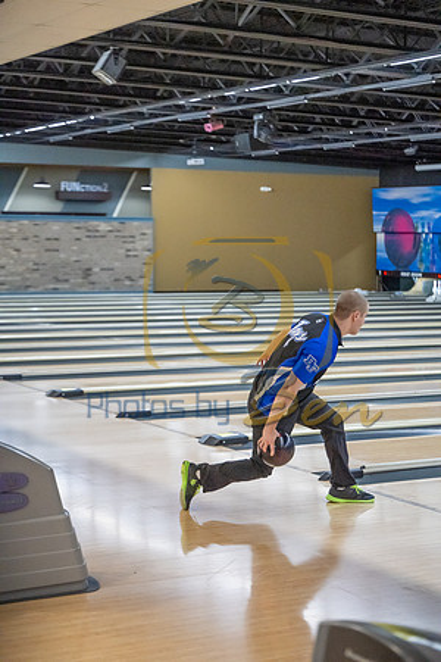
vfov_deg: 28.5
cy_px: 331
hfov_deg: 19.2
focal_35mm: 71
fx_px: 1305
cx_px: 220
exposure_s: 1/800
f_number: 2.8
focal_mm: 71
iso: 4000
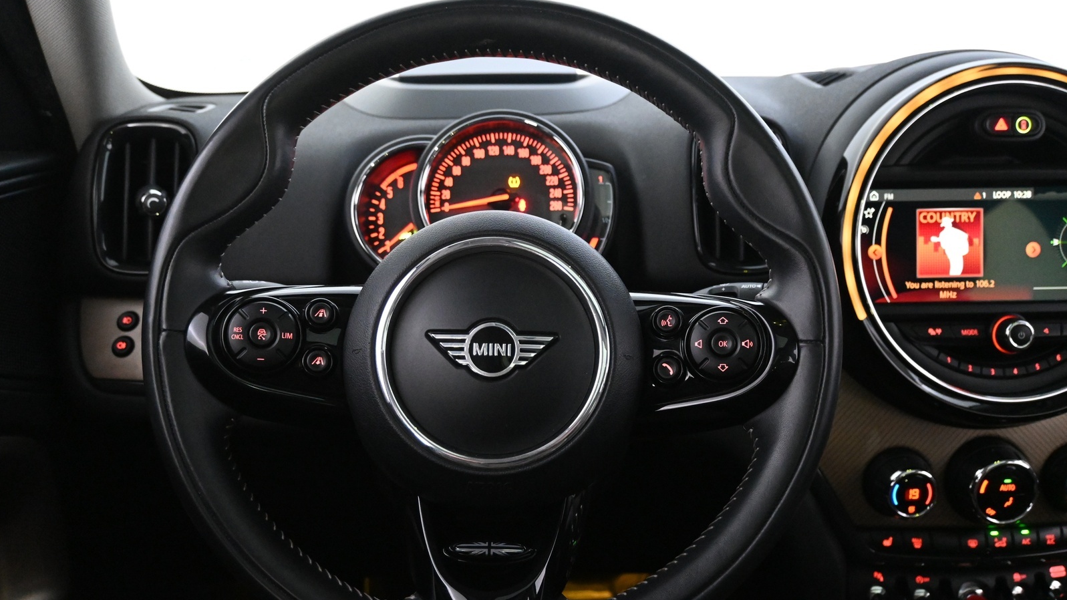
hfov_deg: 57.7
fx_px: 969
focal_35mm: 34
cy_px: 341
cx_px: 536
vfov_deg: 34.3
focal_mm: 21.5
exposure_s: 1/30
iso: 5600
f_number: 4
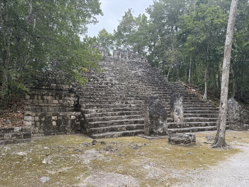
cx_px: 124
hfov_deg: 71.6
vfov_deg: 56.8
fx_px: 173
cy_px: 94
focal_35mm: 24
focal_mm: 6.86
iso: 80
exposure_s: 1/457
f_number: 1.78
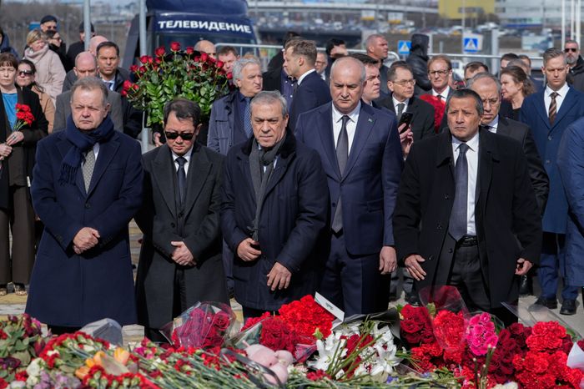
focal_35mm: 111
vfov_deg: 12.3
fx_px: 1800
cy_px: 194
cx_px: 292
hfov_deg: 18.4
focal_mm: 111
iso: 400
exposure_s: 1/1600
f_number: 6.3
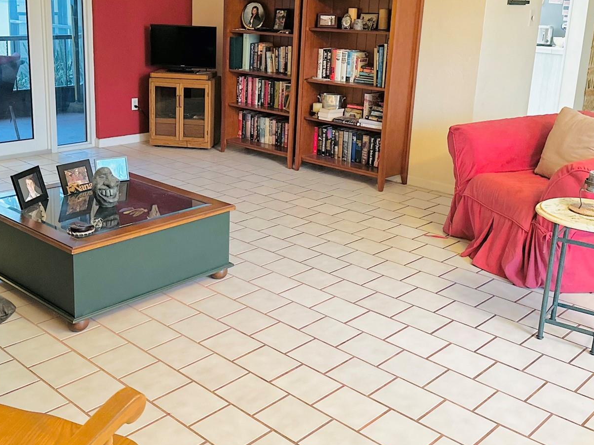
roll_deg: -2.0
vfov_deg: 34.9
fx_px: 703
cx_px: 233
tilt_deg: -13.3
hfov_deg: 45.5
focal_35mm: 41
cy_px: 165
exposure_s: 1/60
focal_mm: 6.86
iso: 640
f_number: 1.78
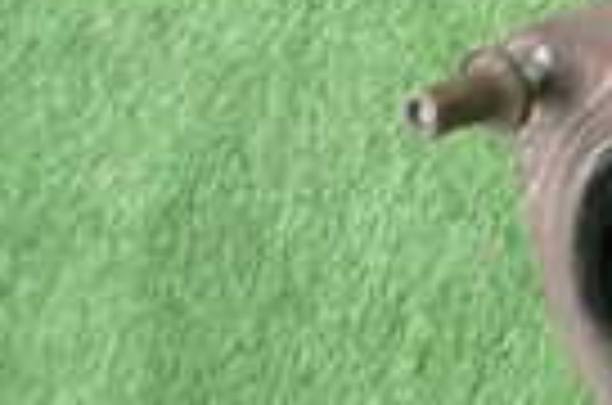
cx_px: 1318
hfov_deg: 14.1
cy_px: -58
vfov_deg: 11.6
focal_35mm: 115
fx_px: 1950
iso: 125
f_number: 2
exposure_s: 1/60
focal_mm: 4.5
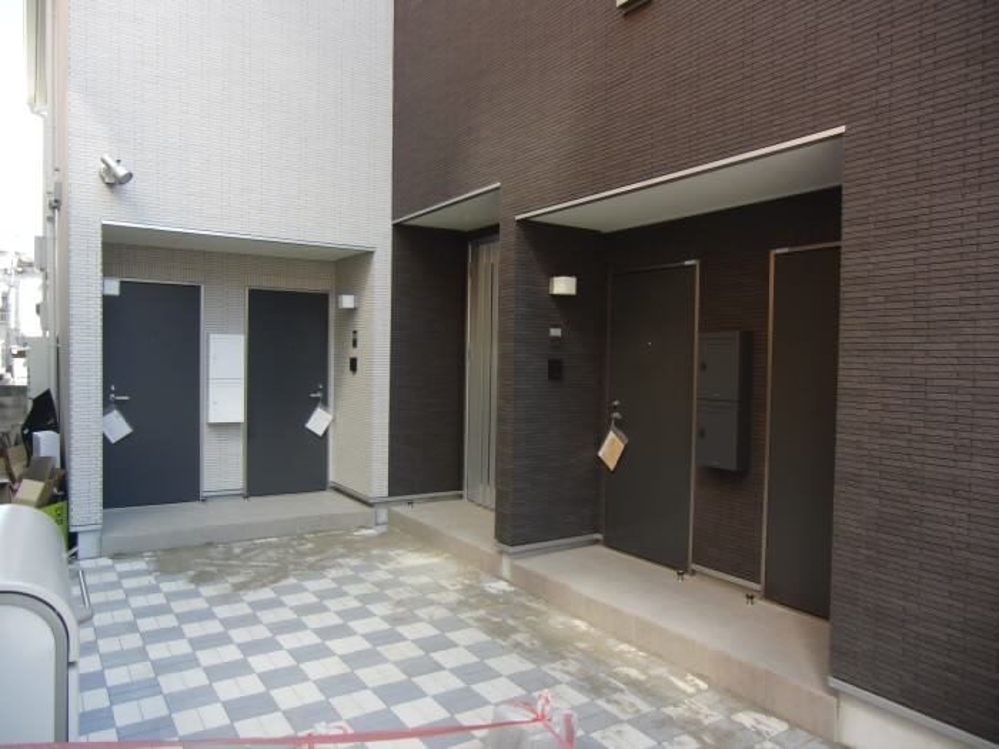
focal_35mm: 24
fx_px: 693
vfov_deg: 56.8
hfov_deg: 71.6
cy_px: 374
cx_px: 500
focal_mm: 4.3
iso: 100
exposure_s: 1/160
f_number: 3.2
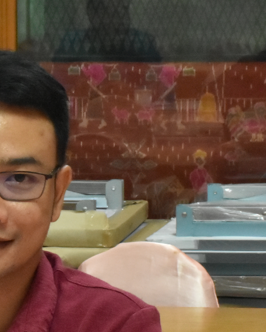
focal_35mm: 245
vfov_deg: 7.9
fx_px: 2411
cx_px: -81
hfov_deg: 6.3
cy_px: 303
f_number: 20
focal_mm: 52
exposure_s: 1/20
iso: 3200
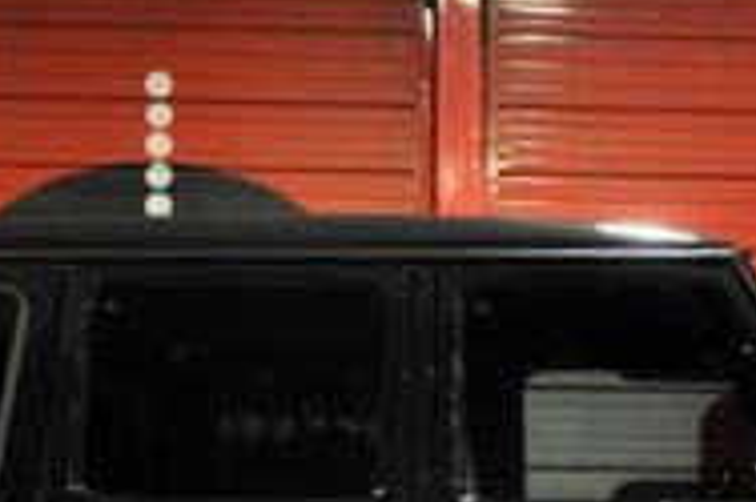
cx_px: 519
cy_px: 532
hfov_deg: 15.6
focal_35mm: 131
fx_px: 2749
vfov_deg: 10.3
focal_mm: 28
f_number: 4
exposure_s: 1/8
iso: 1000
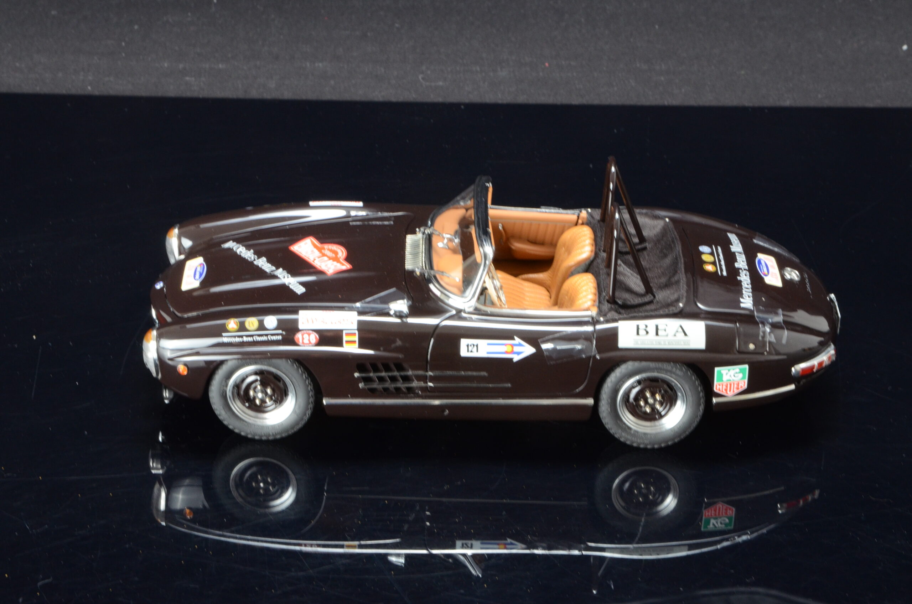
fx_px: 2351
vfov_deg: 14.6
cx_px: 456
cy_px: 302
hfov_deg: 22.0
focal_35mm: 93
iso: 1000
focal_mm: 62
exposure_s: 1/2
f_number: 18
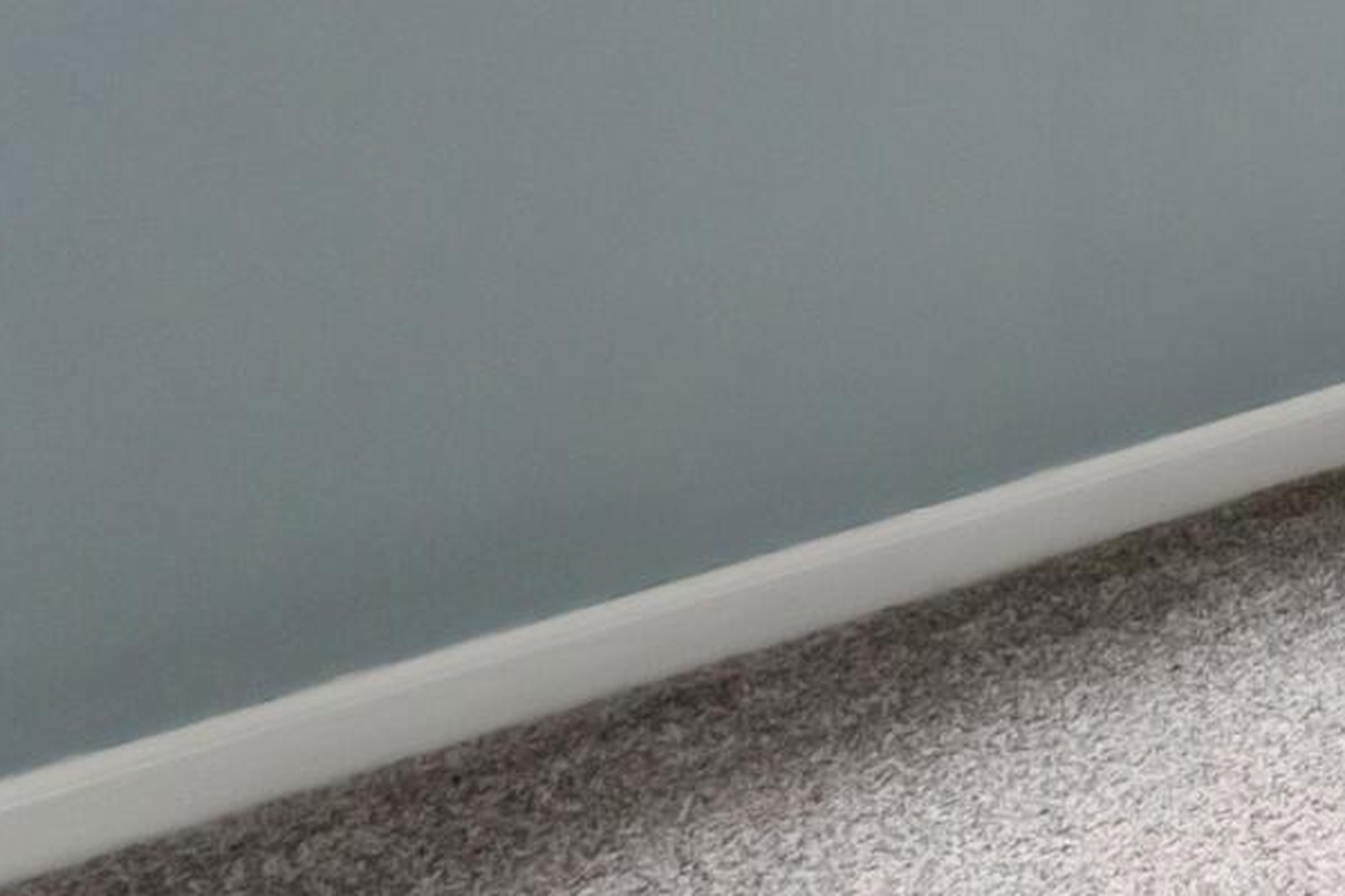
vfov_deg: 16.1
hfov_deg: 18.7
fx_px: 2615
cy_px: -771
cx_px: 2677
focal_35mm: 70
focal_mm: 14
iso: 800
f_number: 18
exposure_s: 1/25
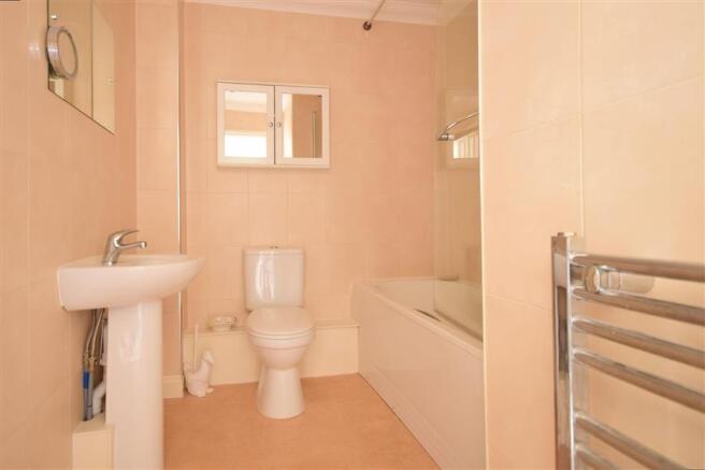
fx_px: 352
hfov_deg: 90.0
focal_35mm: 18
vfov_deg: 67.4
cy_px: 235
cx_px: 352
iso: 400
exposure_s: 1
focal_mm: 12
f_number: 5.6
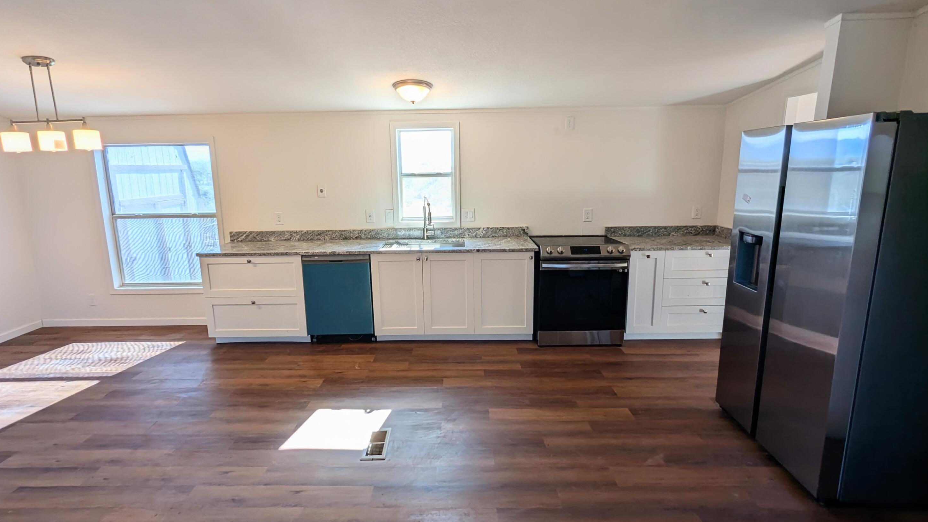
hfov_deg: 92.6
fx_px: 443
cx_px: 451
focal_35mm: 18
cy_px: 252
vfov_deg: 61.0
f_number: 2.2
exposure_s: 1/120
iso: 57
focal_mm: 2.35
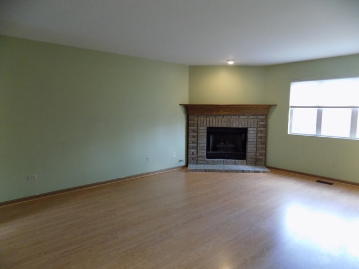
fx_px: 239
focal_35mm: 23
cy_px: 134
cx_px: 180
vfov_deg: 58.9
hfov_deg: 73.9
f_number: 3.1
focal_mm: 4
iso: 500
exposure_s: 1/60
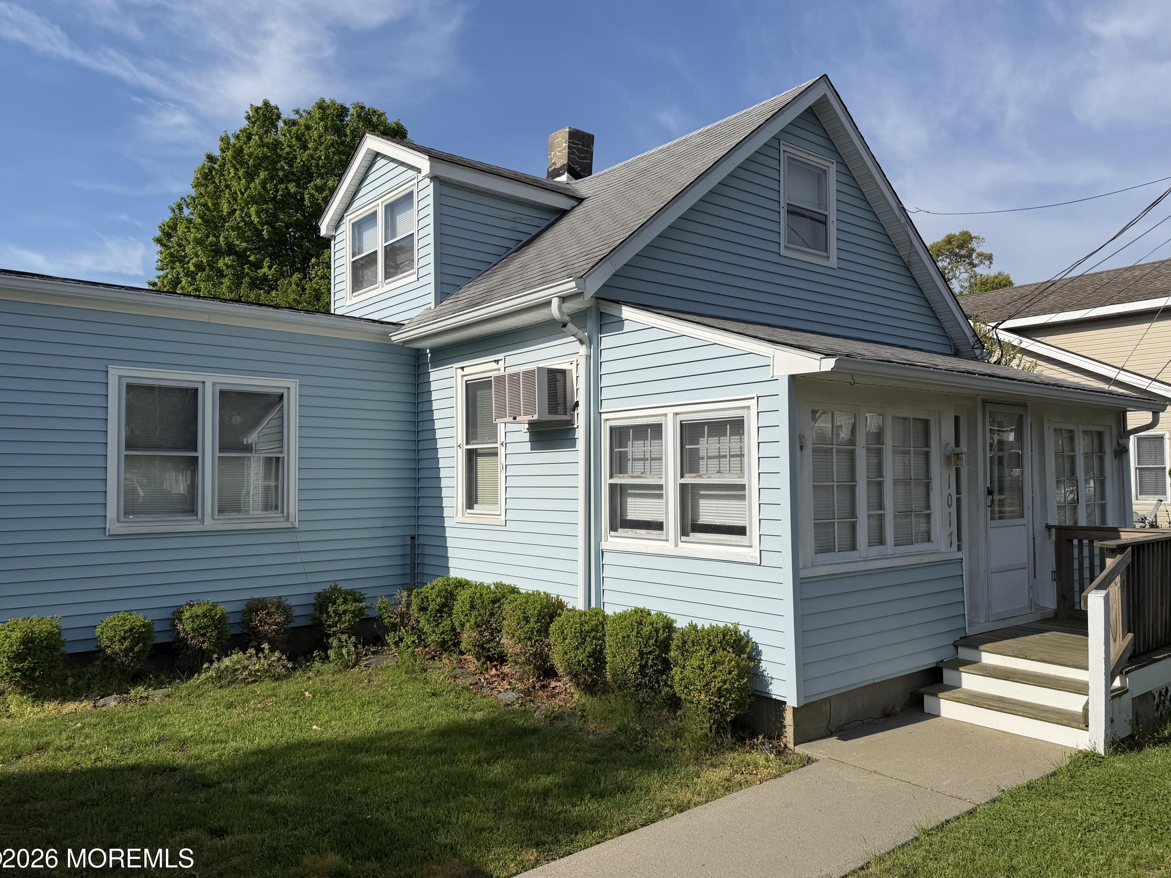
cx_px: 590
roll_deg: +0.9
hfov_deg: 69.4
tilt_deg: +2.0
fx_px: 846
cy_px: 443
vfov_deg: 54.9
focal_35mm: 25
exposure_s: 1/8130
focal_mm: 6.76
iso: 80
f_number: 1.78
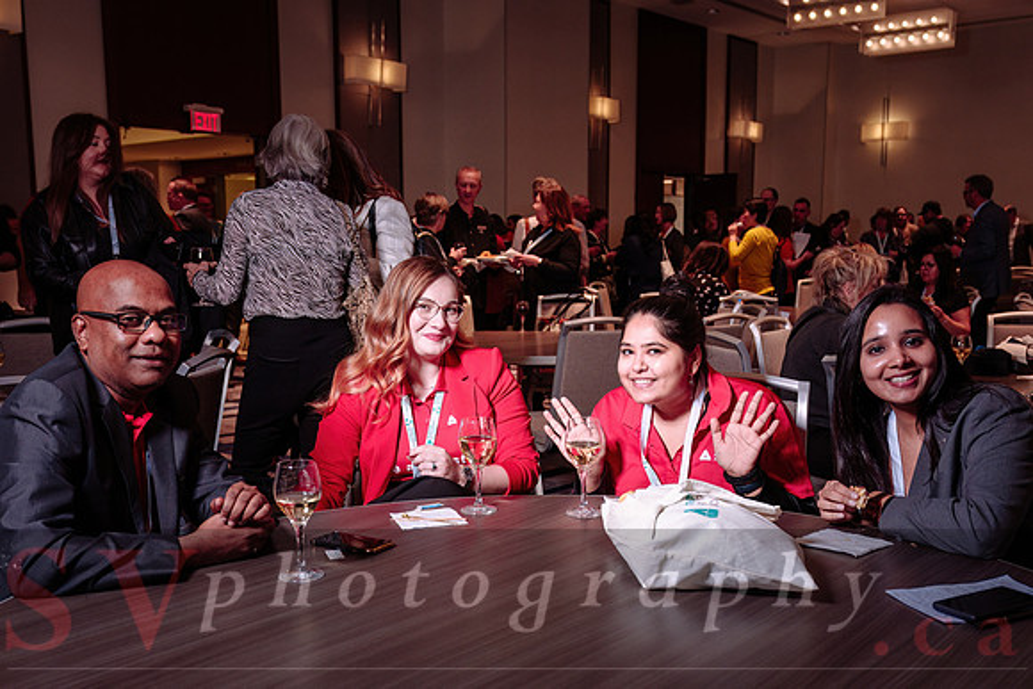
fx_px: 1078
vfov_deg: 35.3
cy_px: 431
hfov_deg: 51.2
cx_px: 520
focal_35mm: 38
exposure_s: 1/50
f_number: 4
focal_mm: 30
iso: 800
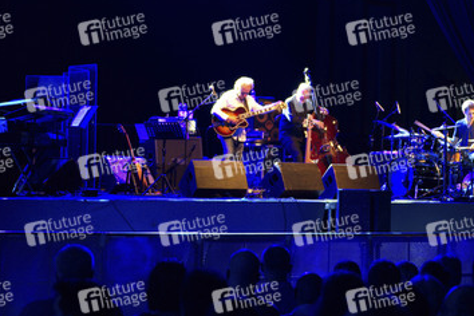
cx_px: 210
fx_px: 1172
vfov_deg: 15.4
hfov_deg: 22.9
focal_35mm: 89
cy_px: 130
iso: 3200
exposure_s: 1/60
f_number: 2.8
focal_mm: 70
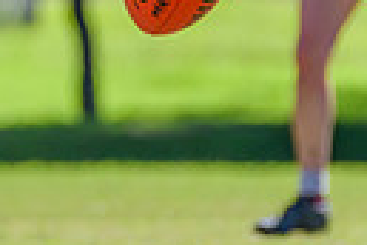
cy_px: -123
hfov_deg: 1.1
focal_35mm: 1853
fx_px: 18889
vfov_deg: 0.7
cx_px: -85
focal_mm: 330
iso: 800
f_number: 6.3
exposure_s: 1/1250
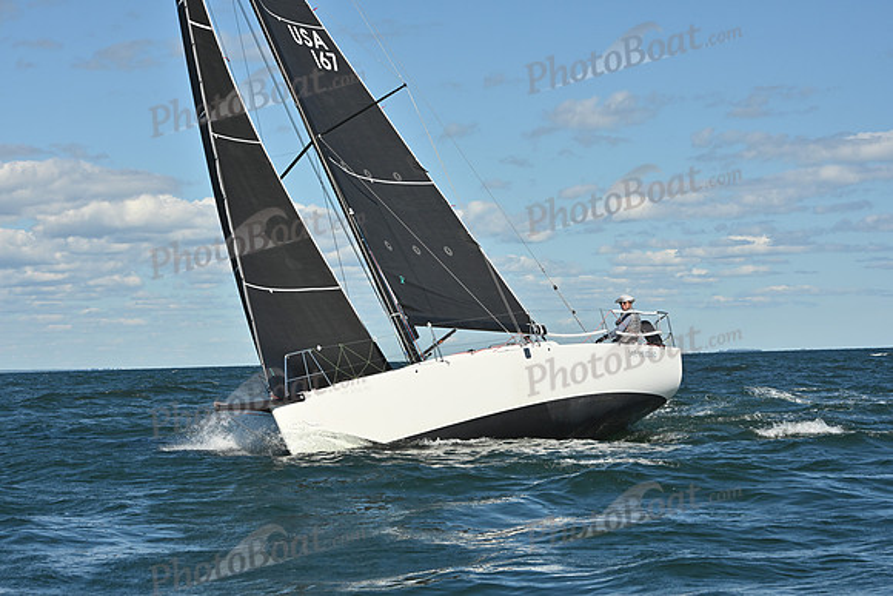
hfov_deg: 21.5
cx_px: 446
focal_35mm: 95
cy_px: 298
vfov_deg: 14.4
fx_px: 2357
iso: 320
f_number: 9
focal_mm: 95
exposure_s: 1/1250
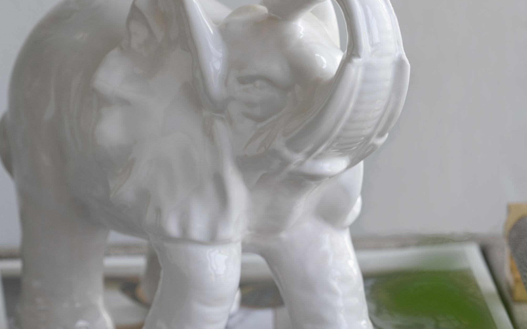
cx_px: 263
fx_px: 6536
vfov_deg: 2.9
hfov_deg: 4.6
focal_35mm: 455
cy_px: 31
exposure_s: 1/13
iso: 125
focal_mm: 198
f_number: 5.6
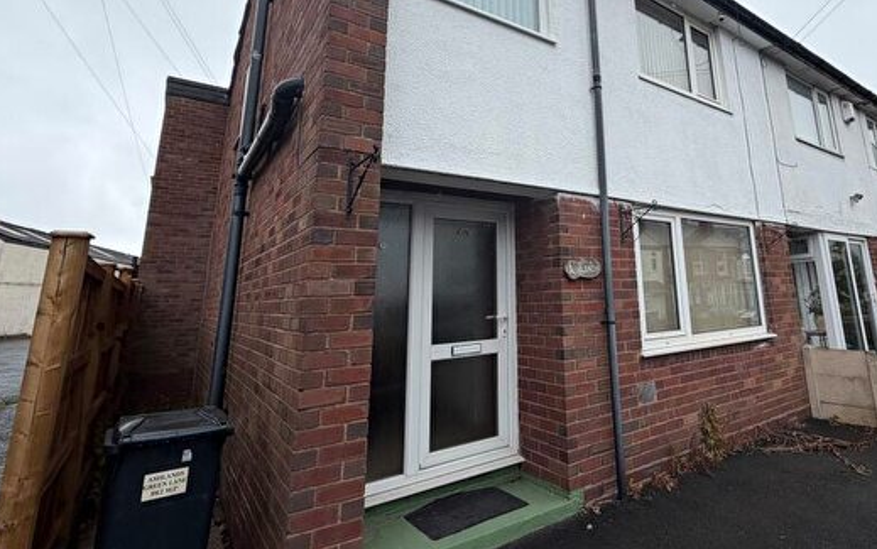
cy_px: 185
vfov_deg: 58.4
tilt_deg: +13.5
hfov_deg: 83.5
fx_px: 478
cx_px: 544
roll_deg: +2.2
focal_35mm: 20
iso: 40
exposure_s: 1/619
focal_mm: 2.22
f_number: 2.2
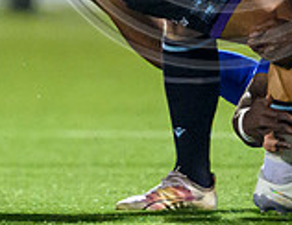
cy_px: 102
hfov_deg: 0.7
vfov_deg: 0.5
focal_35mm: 2763
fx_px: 23557
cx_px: 236
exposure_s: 1/1000
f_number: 3.2
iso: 8000
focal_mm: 400
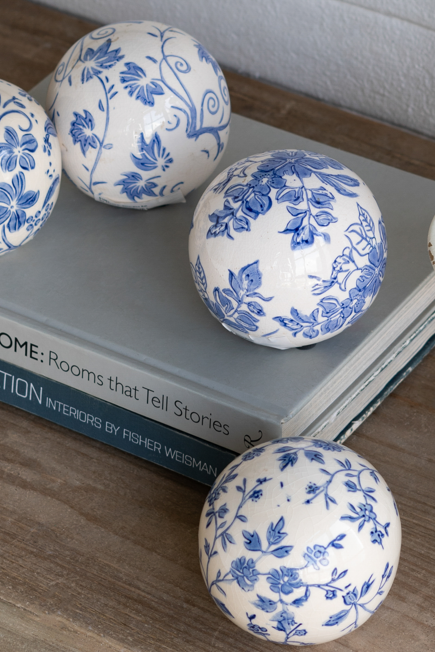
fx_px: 2916
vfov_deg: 12.7
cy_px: 98
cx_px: 255
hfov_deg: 8.5
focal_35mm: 161
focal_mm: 50
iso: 80
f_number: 4
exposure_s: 1/25
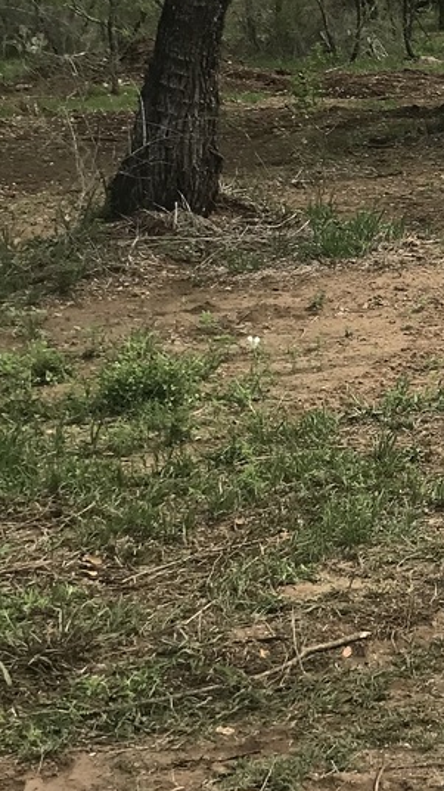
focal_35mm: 82
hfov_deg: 13.5
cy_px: 218
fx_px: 1718
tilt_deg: -7.9
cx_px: 749
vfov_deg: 25.7
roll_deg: -0.3
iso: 20
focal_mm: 3.99
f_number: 1.8
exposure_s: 1/1570
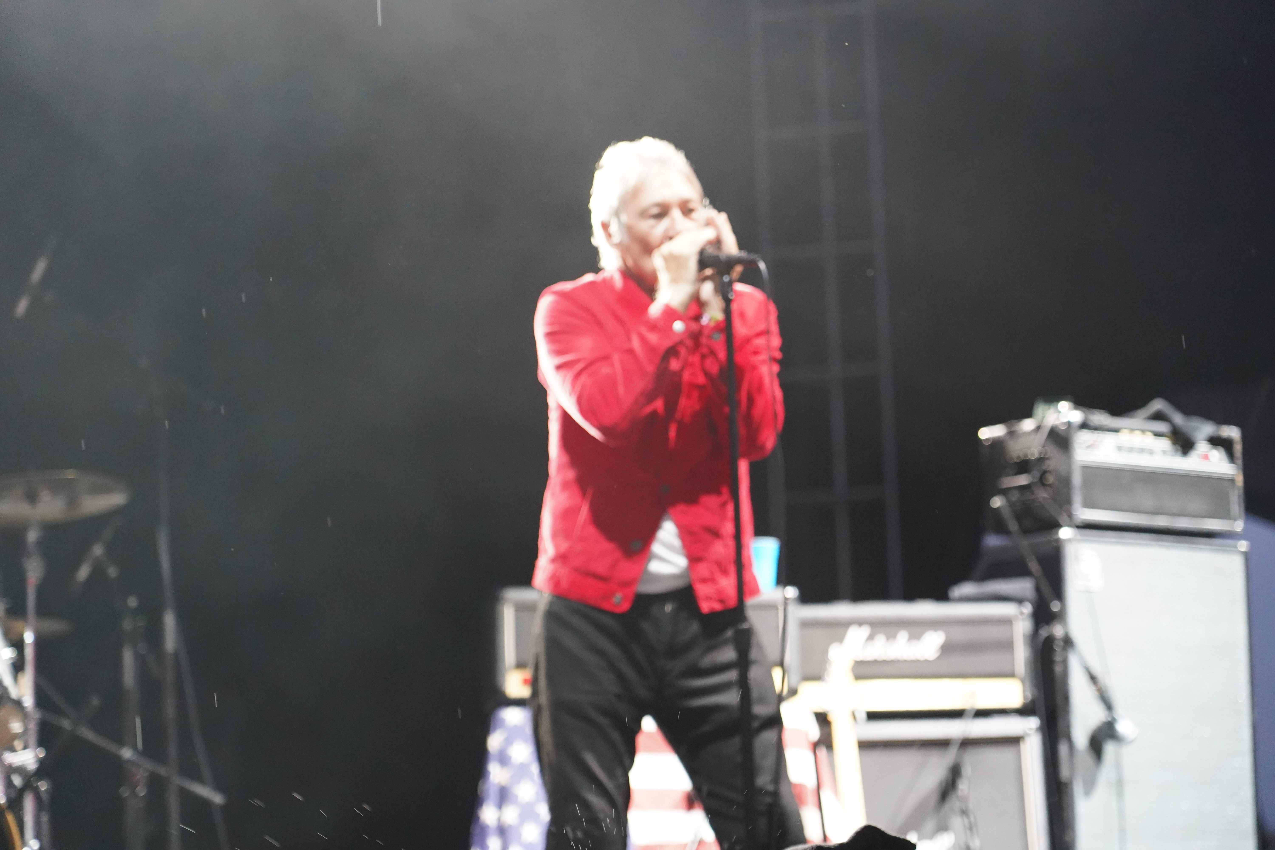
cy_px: 425
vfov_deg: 13.0
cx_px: 638
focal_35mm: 105
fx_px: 3718
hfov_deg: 19.5
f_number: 4
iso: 8000
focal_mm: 105
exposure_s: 1/160
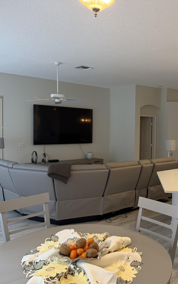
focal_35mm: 34
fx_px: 264
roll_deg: -0.6
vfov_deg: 56.7
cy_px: 142
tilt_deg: -2.3
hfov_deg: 36.6
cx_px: 127
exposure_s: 1/120
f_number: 1.78
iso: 250
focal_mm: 6.76
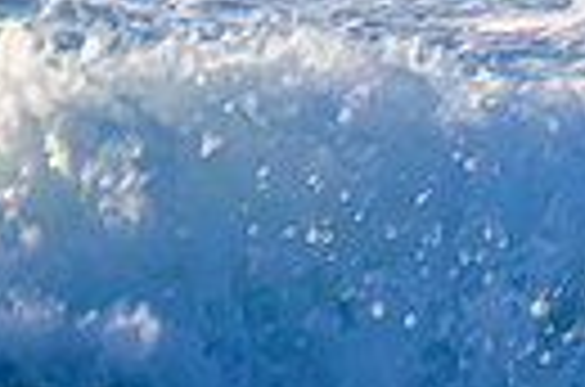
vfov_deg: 0.5
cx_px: 1007
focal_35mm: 2919
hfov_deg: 0.7
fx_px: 47318
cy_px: -474
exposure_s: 1/1600
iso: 800
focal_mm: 560
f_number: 11
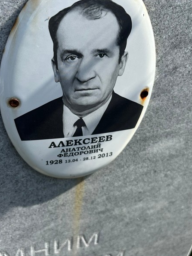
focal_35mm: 35
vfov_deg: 52.6
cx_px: 84
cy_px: 128
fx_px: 259
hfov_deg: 40.7
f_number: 1.6
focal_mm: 5.96
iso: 50
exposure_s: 1/1543
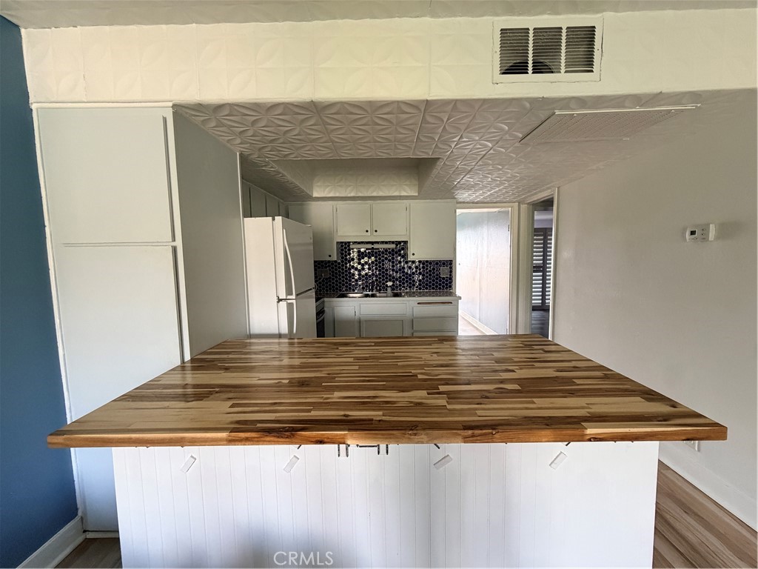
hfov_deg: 102.1
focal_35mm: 14
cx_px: 379
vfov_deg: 85.7
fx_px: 307
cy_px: 284
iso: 400
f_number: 2.2
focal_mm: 2.22
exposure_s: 1/60
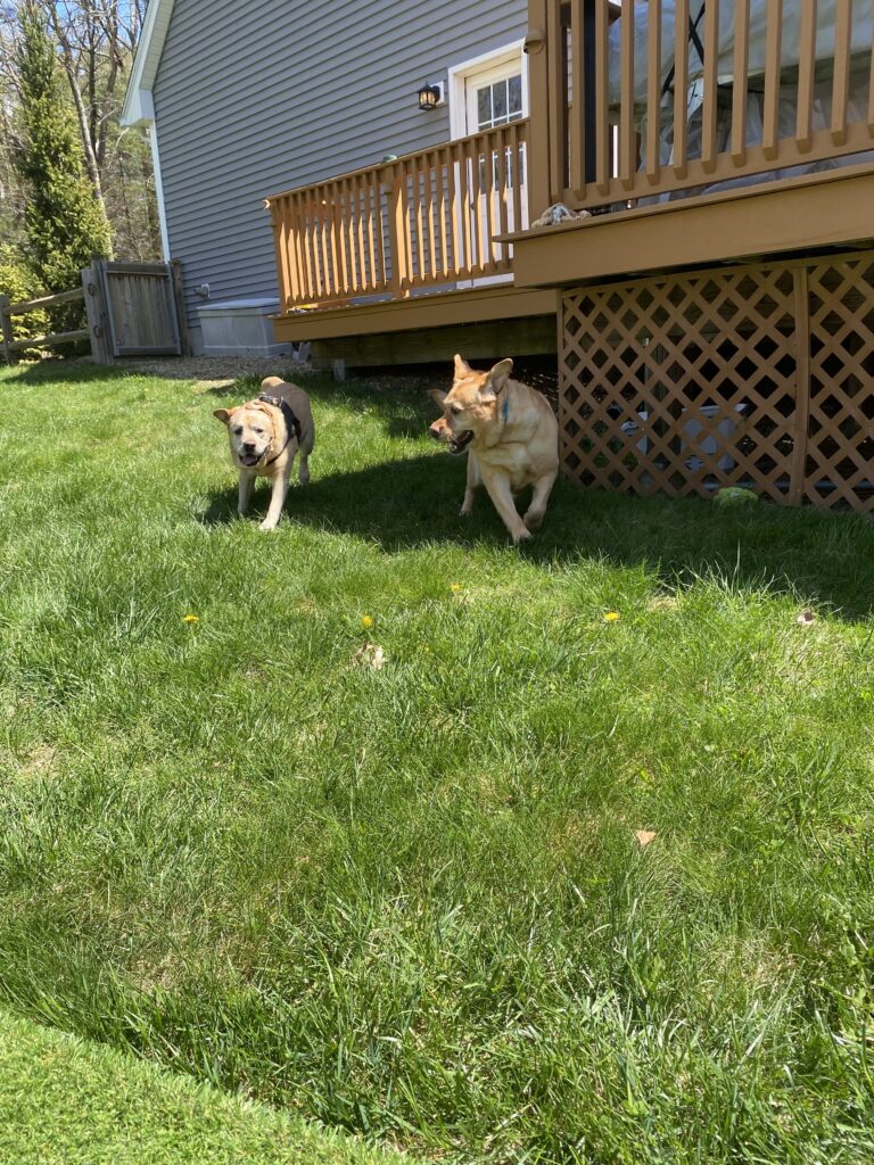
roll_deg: +1.4
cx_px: 437
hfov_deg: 53.1
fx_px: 875
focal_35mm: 26
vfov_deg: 67.3
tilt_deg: -11.9
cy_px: 582
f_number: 1.8
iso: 32
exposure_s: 1/778
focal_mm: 4.25
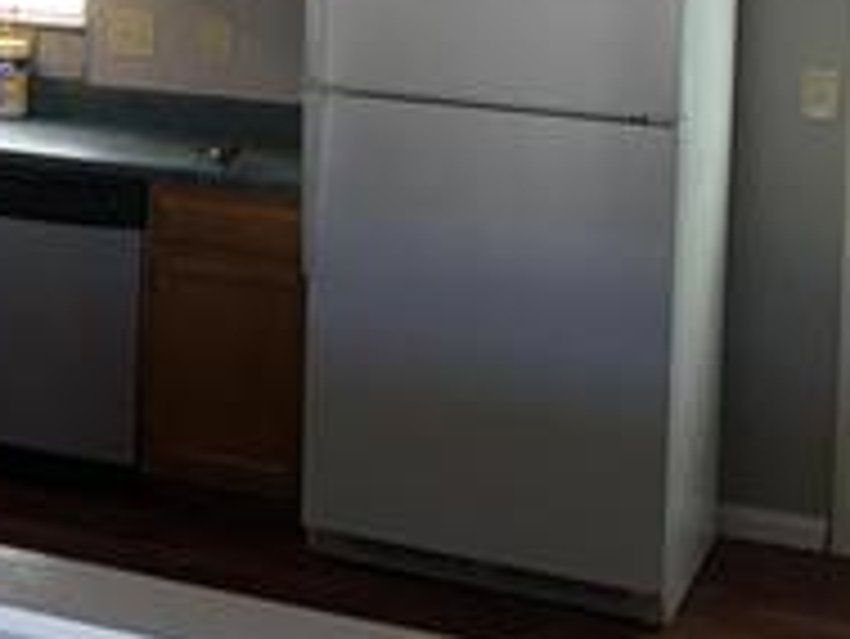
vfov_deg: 14.6
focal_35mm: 98
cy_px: -140
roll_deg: -1.5
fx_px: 2408
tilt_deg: -2.1
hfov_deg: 18.5
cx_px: -279
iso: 32
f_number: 2.2
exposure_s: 1/15
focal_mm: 4.15
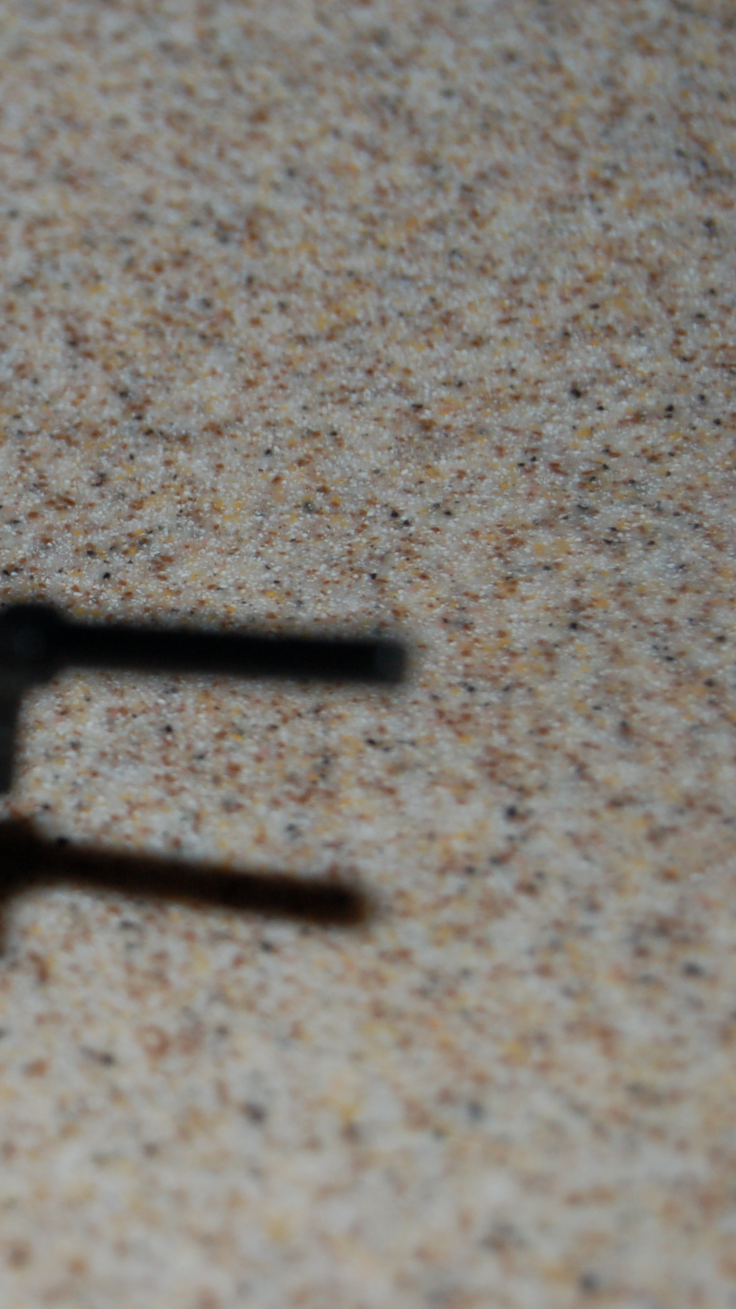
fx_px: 4538
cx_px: -235
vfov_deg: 16.4
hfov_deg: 9.1
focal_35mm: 131
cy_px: 656
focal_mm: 55
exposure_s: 1/60
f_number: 5.6
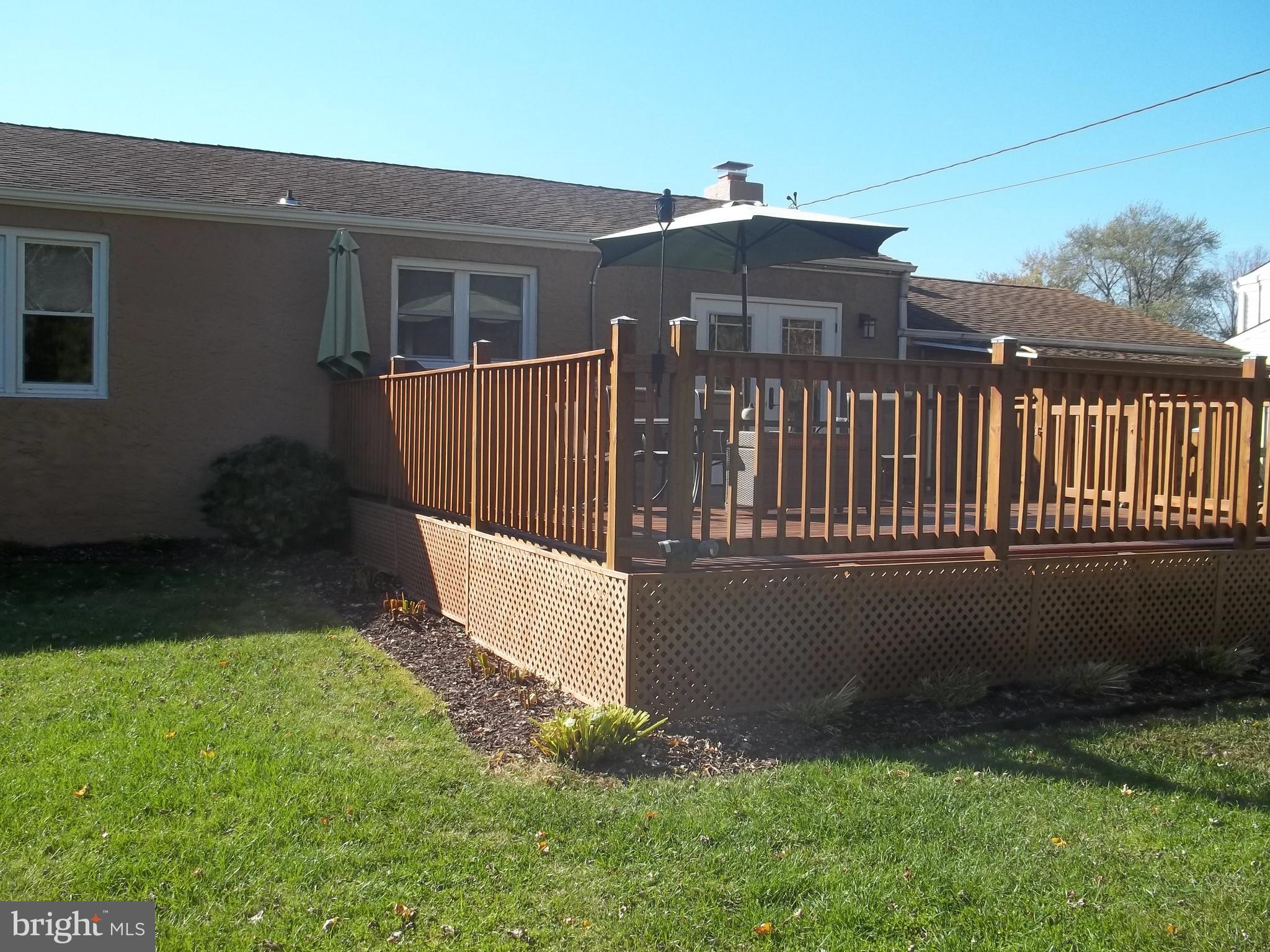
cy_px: 476
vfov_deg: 42.9
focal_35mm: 33
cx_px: 635
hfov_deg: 55.4
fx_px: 1211
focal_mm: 5.9
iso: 64
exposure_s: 1/500
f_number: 3.3
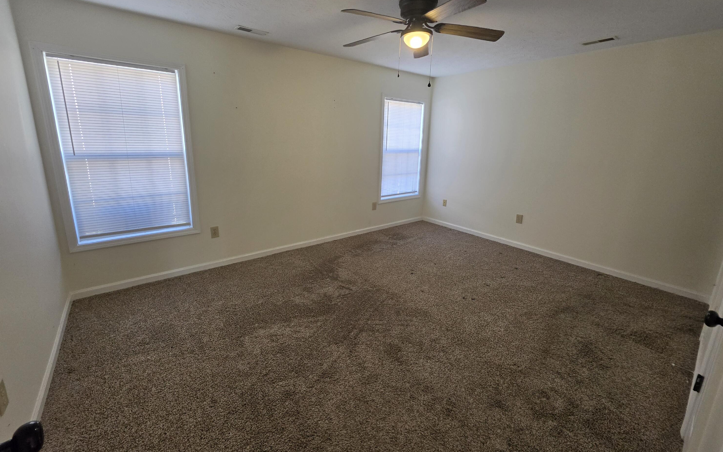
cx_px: 359
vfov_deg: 78.5
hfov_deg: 105.3
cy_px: 206
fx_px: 276
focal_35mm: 14
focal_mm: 2.2
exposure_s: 1/120
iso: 200
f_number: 1.9
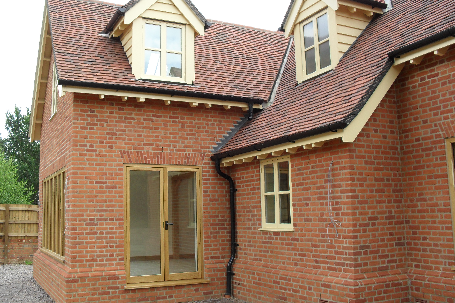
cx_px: 226
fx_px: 468
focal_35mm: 37
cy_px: 143
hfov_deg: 51.9
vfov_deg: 35.9
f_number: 3.2
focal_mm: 6.3
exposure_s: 1/350
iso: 100
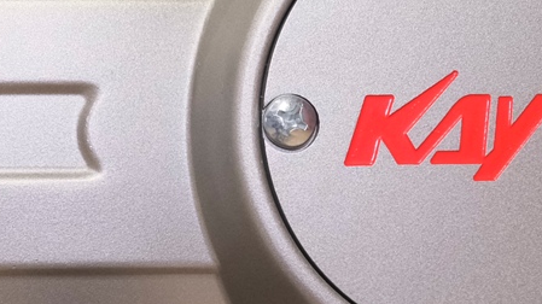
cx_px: 156
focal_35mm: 183
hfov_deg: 11.8
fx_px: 2629
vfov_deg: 6.6
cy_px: 130
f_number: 4
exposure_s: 1/160
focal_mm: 32.5
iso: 1600
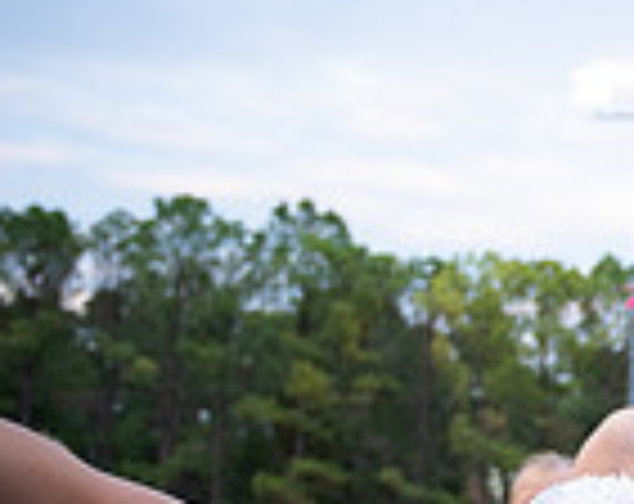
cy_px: 374
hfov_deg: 13.8
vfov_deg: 13.1
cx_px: 1290
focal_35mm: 117
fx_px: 2189
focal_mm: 29
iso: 1250
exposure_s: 1/400
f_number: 4
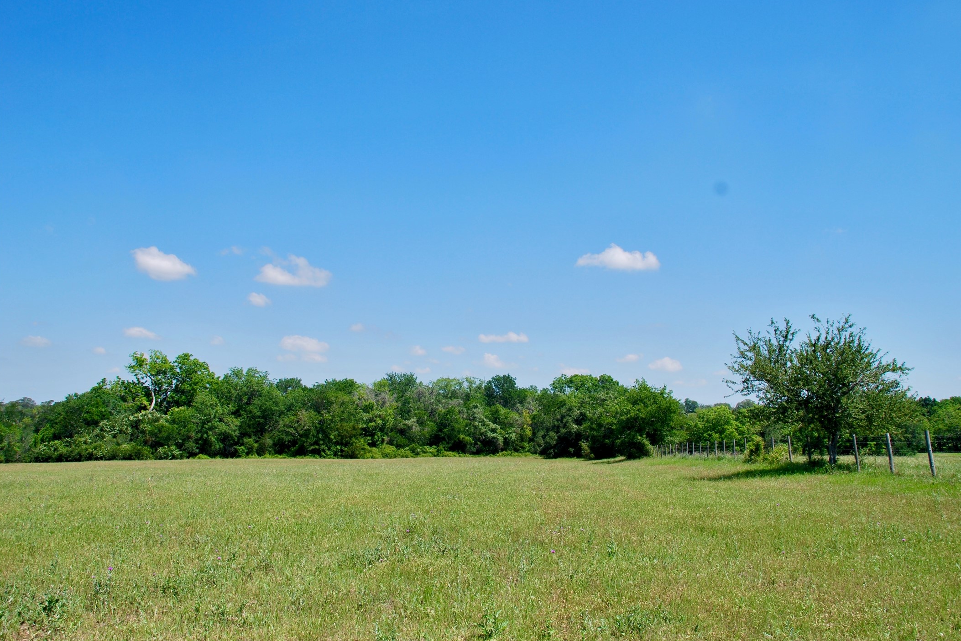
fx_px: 908
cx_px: 491
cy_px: 315
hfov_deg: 55.8
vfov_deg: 38.9
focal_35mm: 34
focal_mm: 22
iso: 100
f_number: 8
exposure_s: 1/250
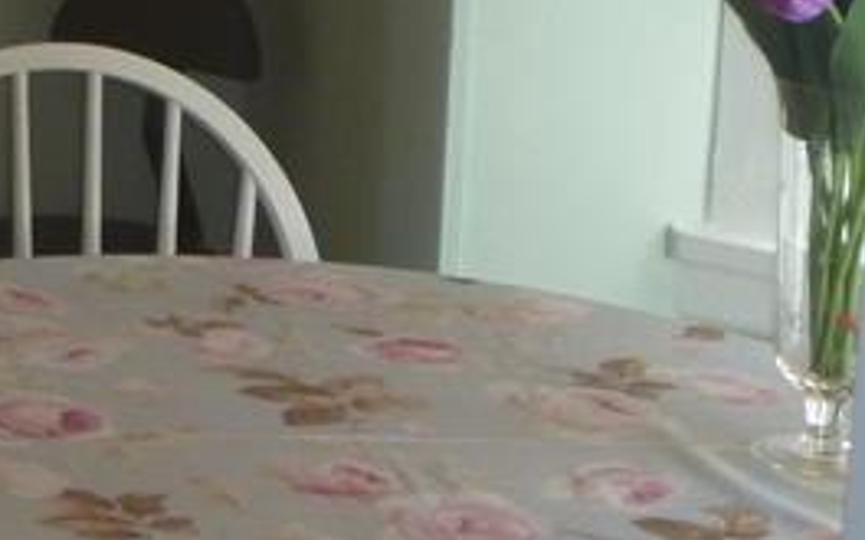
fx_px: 3395
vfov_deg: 8.9
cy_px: -187
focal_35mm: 144
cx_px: -718
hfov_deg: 13.1
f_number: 3.5
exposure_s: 1/30
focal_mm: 6.3
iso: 125
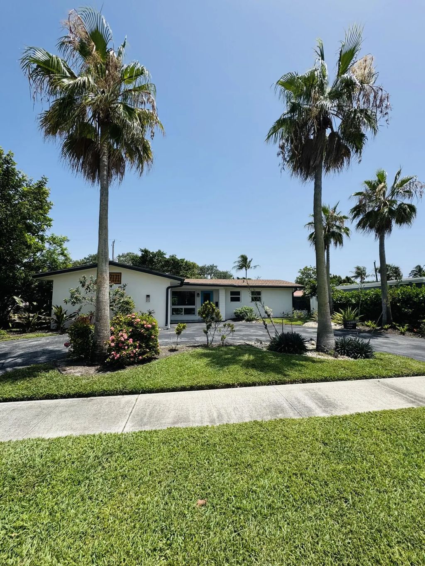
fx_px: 229
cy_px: 283
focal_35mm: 14
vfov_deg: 102.1
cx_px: 212
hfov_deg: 85.7
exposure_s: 1/2494
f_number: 2.2
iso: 50
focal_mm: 2.22
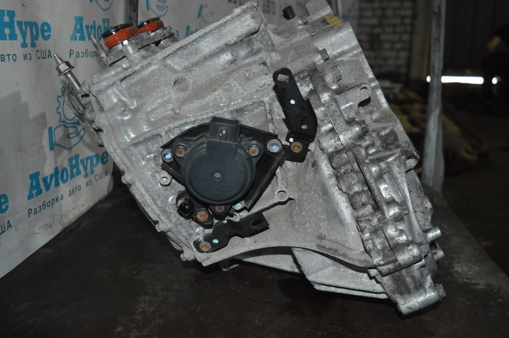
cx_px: 254
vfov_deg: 38.3
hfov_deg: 55.1
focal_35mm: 34
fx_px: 487
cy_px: 169
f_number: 3.8
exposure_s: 1/60
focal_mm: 23
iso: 3200
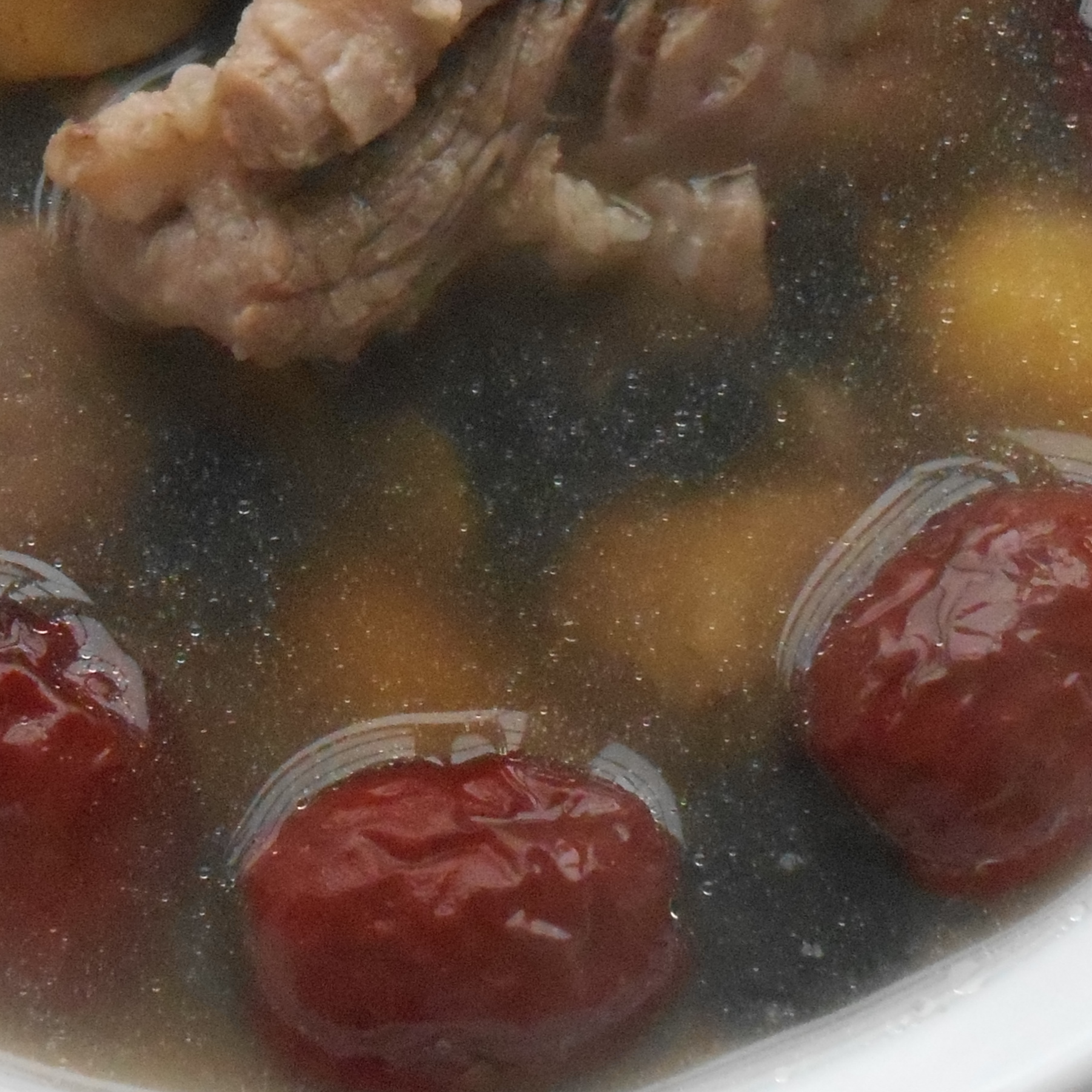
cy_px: 100
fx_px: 6317
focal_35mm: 177
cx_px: 363
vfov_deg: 9.8
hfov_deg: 9.9
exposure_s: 1/250
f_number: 4.5
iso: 800
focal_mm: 12.5
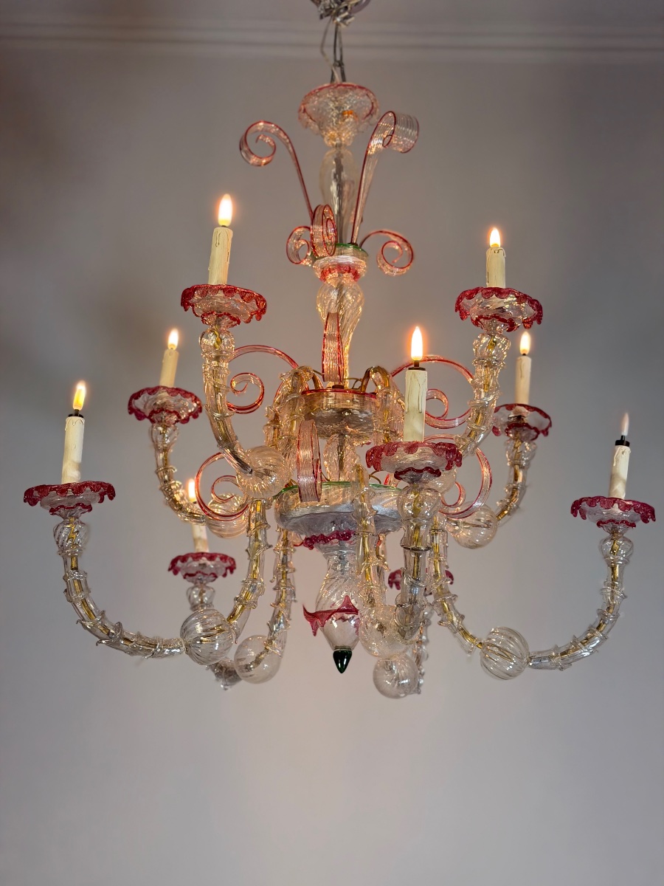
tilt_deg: +15.1
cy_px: 443
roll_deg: +0.5
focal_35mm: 48
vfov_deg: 39.7
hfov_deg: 30.3
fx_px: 1228
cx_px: 332
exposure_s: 1/100
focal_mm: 6.76
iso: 100
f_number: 1.78
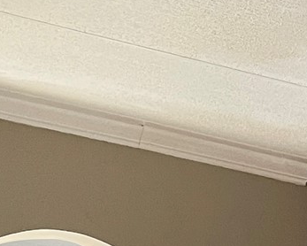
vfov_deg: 9.6
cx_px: 334
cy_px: 583
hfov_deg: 13.1
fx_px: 1309
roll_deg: +0.4
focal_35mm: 144
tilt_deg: -6.1
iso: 320
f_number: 1.6
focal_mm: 5.1
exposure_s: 1/60
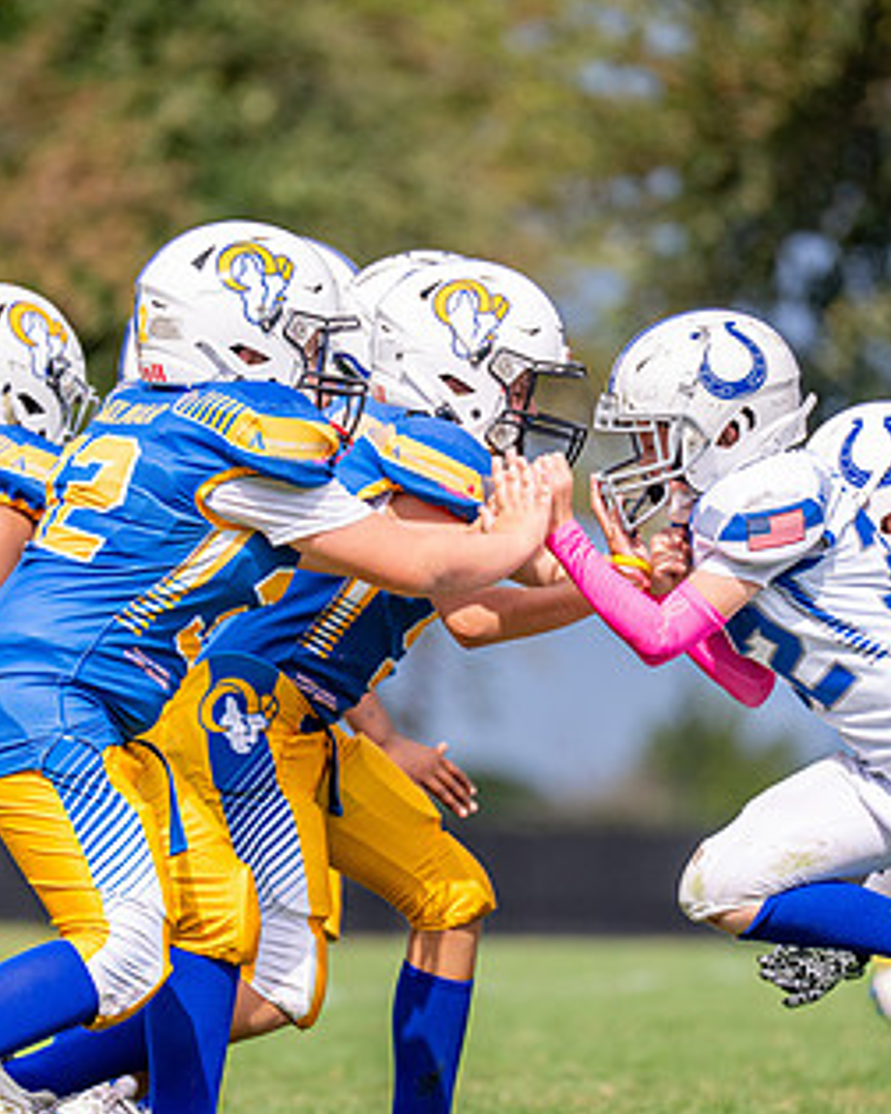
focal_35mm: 436
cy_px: 656
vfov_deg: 4.4
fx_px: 14372
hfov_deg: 3.6
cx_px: 379
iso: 250
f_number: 2.8
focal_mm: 200
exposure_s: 1/6400
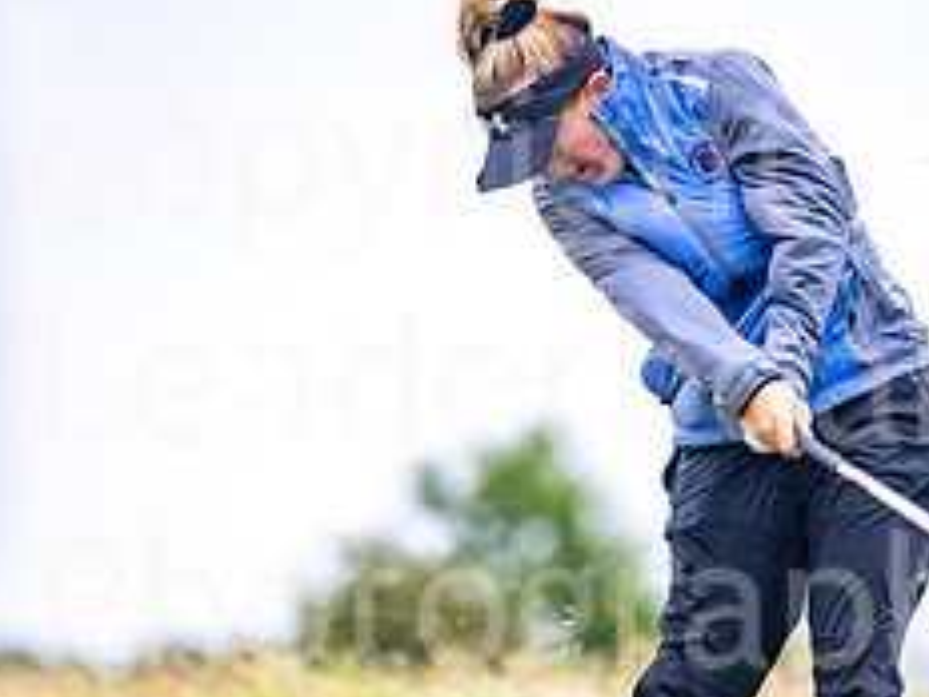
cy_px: 415
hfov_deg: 2.7
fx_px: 19377
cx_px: 561
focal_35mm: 722
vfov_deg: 2.1
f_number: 4.5
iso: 320
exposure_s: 1/800
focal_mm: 300
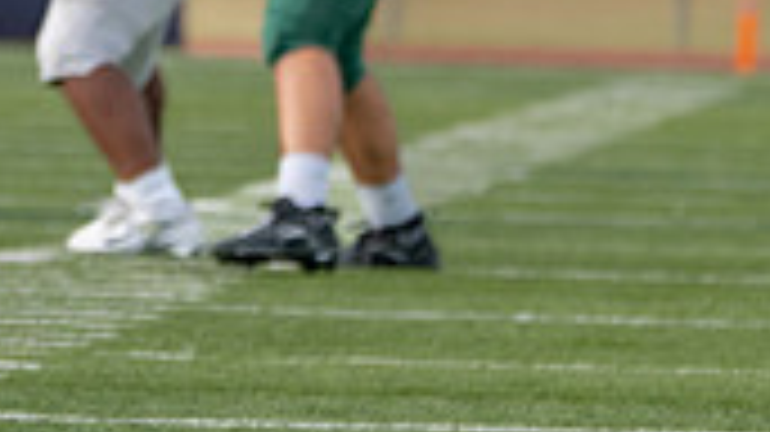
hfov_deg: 2.2
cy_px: -236
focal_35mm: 974
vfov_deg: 1.2
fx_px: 19877
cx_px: -341
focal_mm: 215
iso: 320
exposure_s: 1/1250
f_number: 5.6
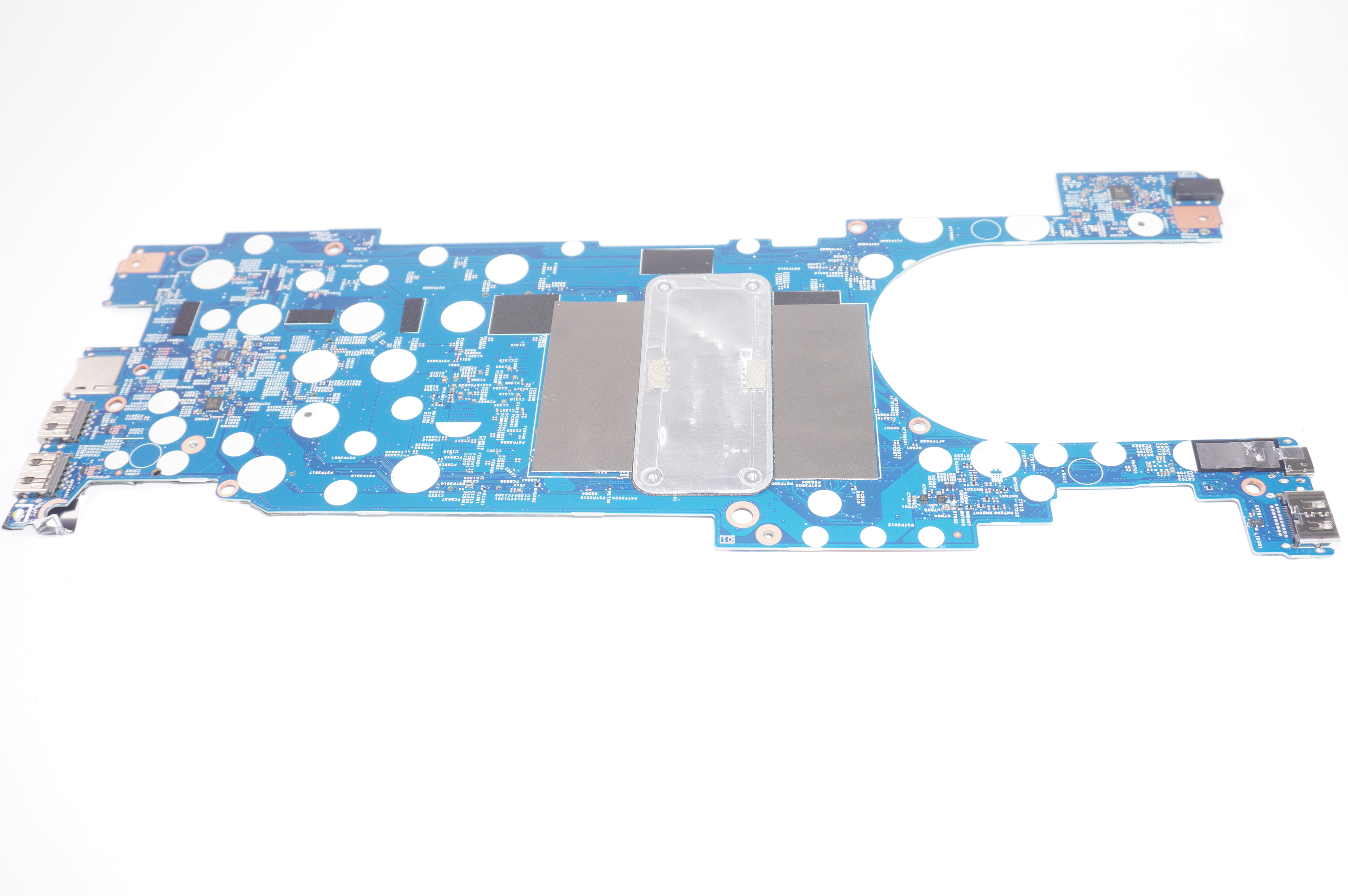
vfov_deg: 36.8
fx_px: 1347
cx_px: 674
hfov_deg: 53.2
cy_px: 448
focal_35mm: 36
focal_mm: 24
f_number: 5.6
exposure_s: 1/160
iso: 160
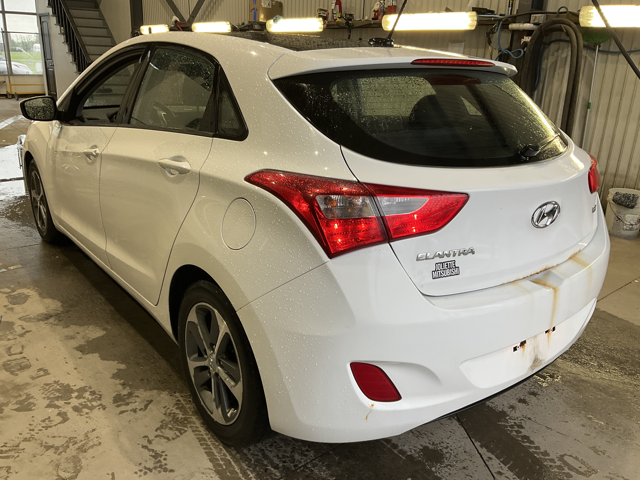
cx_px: 320
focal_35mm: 29
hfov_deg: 61.7
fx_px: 536
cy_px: 240
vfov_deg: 48.2
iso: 50
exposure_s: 1/120
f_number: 1.8
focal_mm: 3
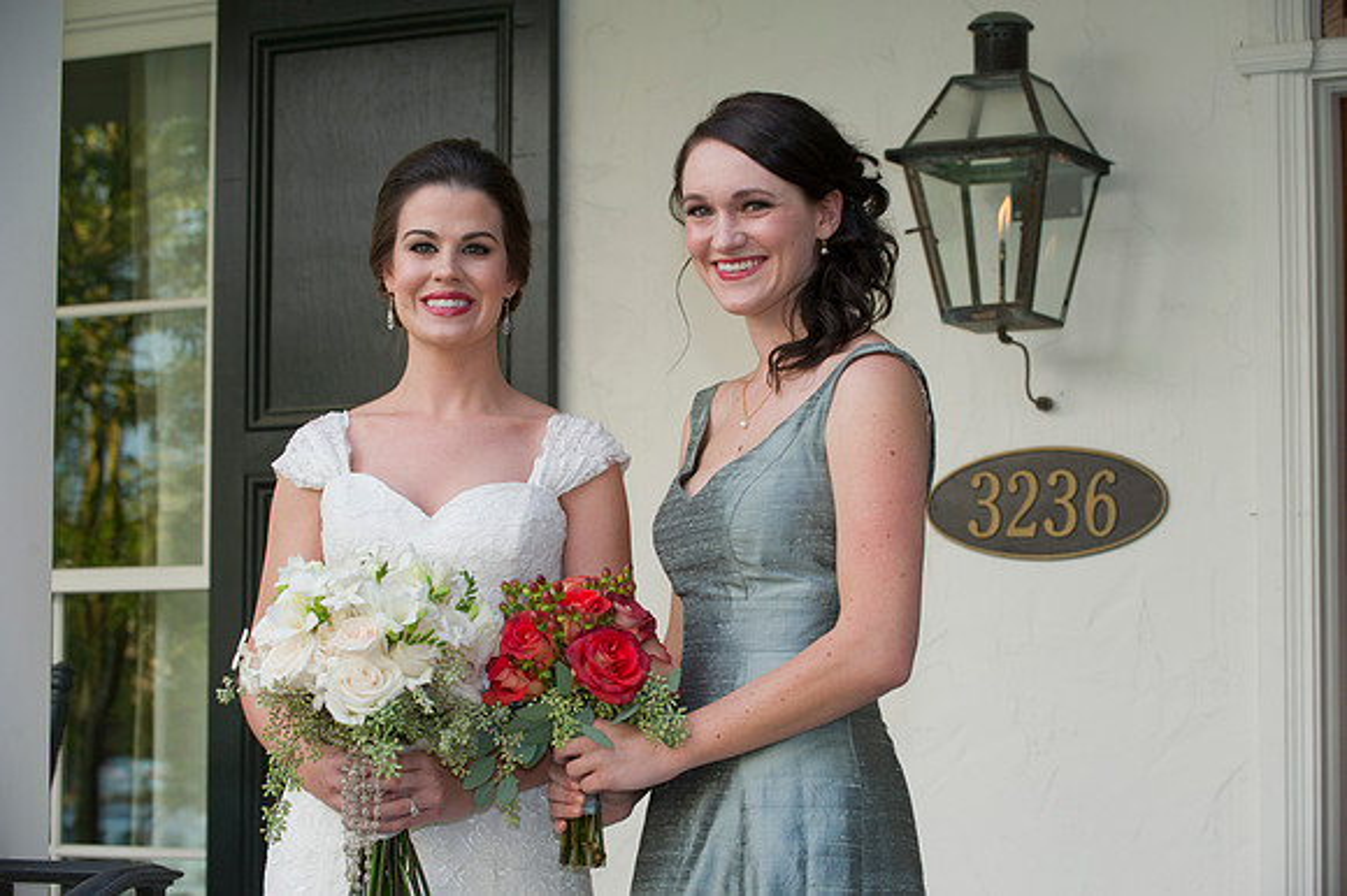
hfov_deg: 23.7
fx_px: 3216
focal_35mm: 86
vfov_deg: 15.9
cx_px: 674
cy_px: 448
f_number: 5
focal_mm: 86
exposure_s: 1/100
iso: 500
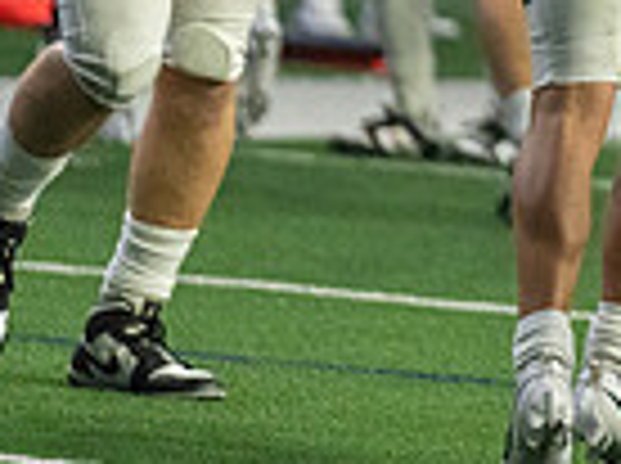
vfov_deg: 1.8
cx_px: 900
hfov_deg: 2.5
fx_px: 14488
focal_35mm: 809
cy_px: -394
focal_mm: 200
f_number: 2.8
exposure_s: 1/1250
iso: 6400
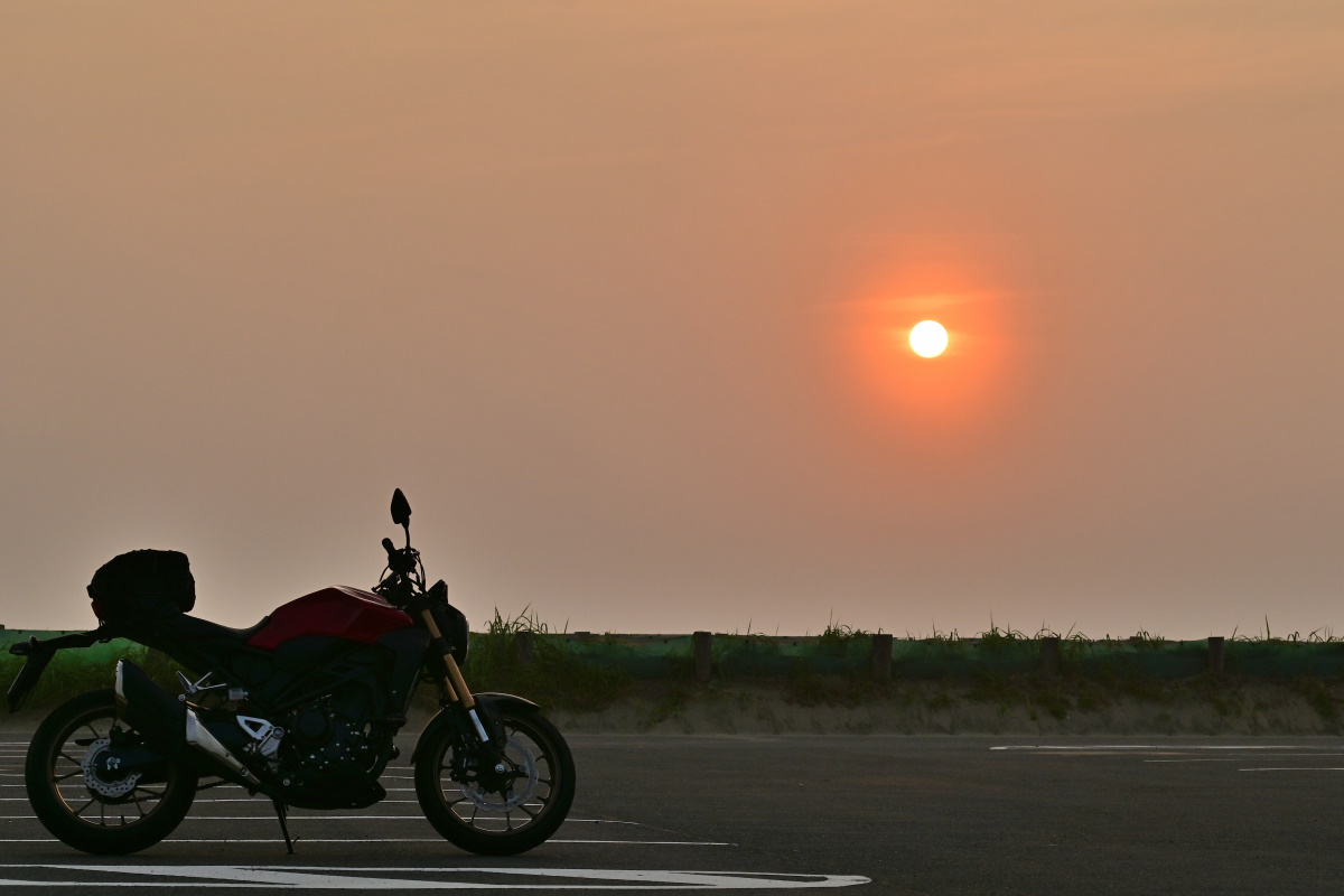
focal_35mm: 90
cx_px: 672
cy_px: 448
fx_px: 3360
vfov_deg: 15.2
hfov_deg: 22.6
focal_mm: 60
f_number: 6.3
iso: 100
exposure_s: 1/1000
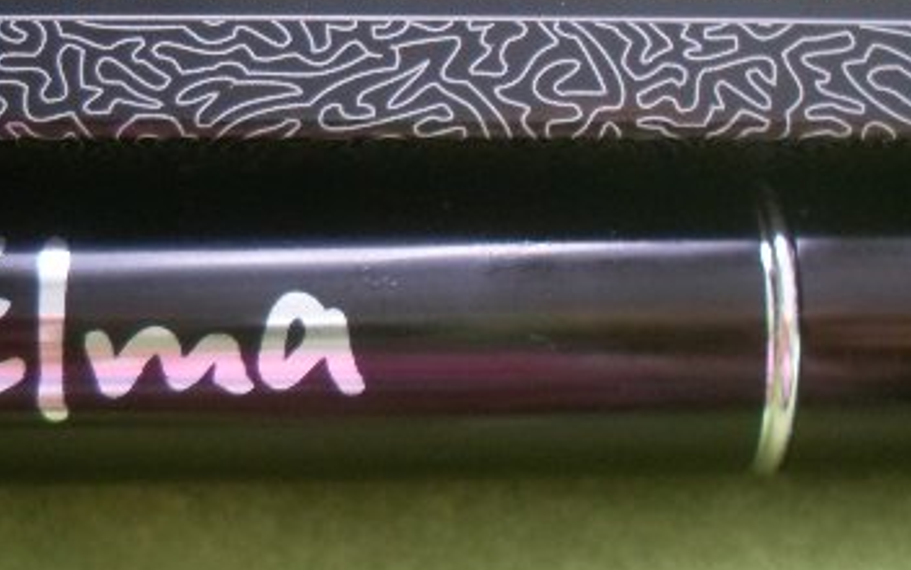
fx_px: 2036
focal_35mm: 82
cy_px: 262
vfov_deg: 15.9
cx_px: 468
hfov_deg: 25.2
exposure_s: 1/15
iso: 200
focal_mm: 6.3
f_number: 2.8
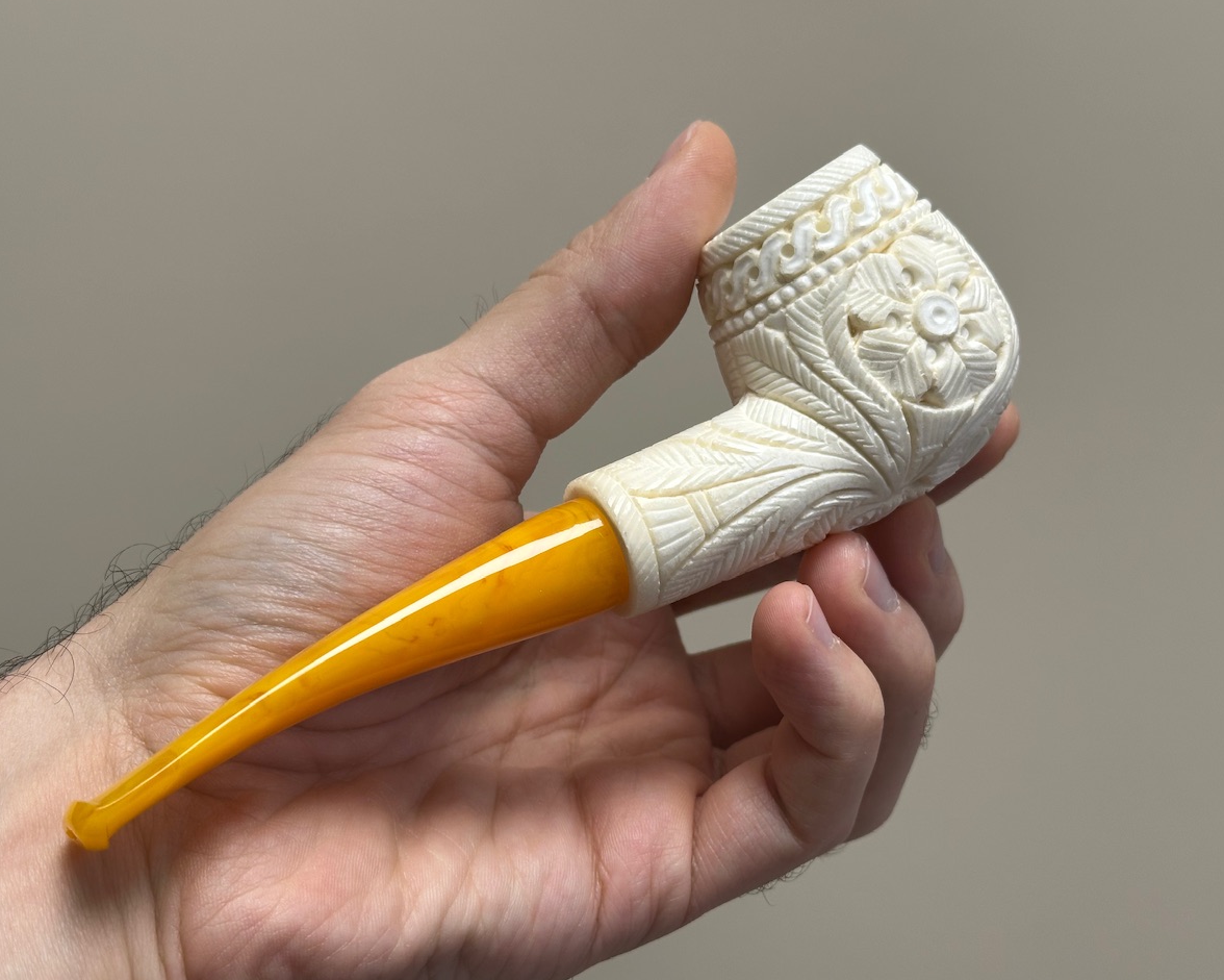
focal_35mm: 51
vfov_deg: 29.7
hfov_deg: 36.6
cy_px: 488
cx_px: 579
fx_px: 1848
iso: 50
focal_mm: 6.86
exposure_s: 1/100
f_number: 1.78
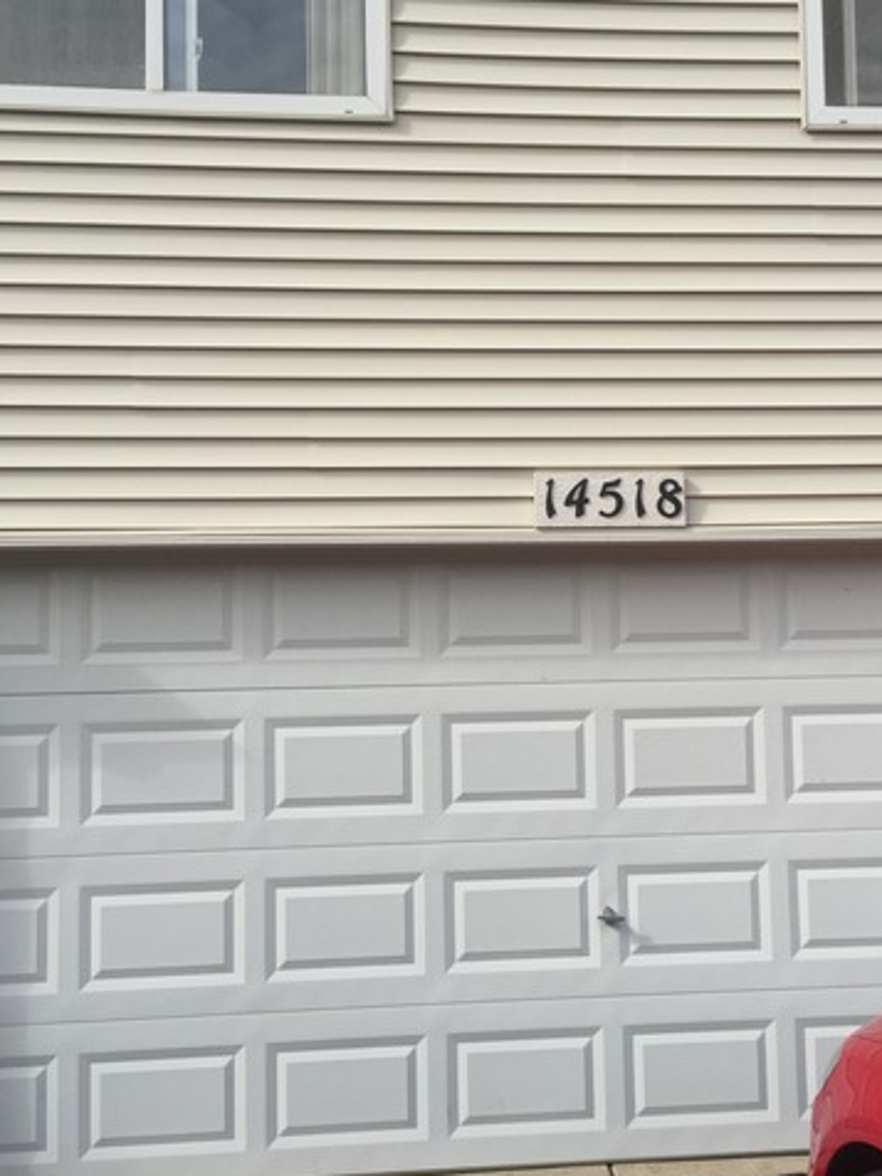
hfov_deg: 36.7
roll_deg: +1.5
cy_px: 588
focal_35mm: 39
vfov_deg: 47.9
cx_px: 531
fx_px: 1325
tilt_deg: +4.0
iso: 32
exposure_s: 1/2198
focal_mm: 4.15
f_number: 2.2
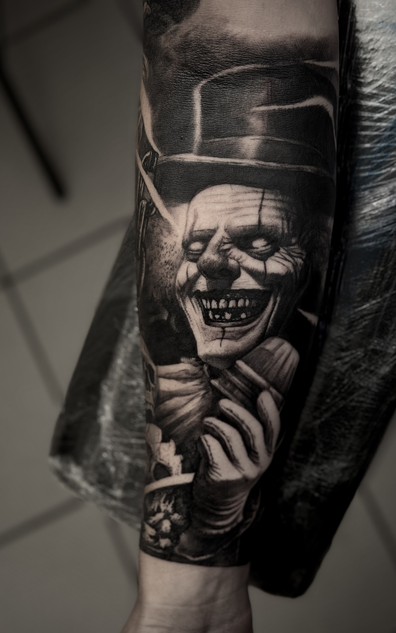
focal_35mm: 51
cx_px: 226
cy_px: 317
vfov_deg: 39.6
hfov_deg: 25.3
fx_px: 881
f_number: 1.78
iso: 64
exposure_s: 1/50
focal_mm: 6.76
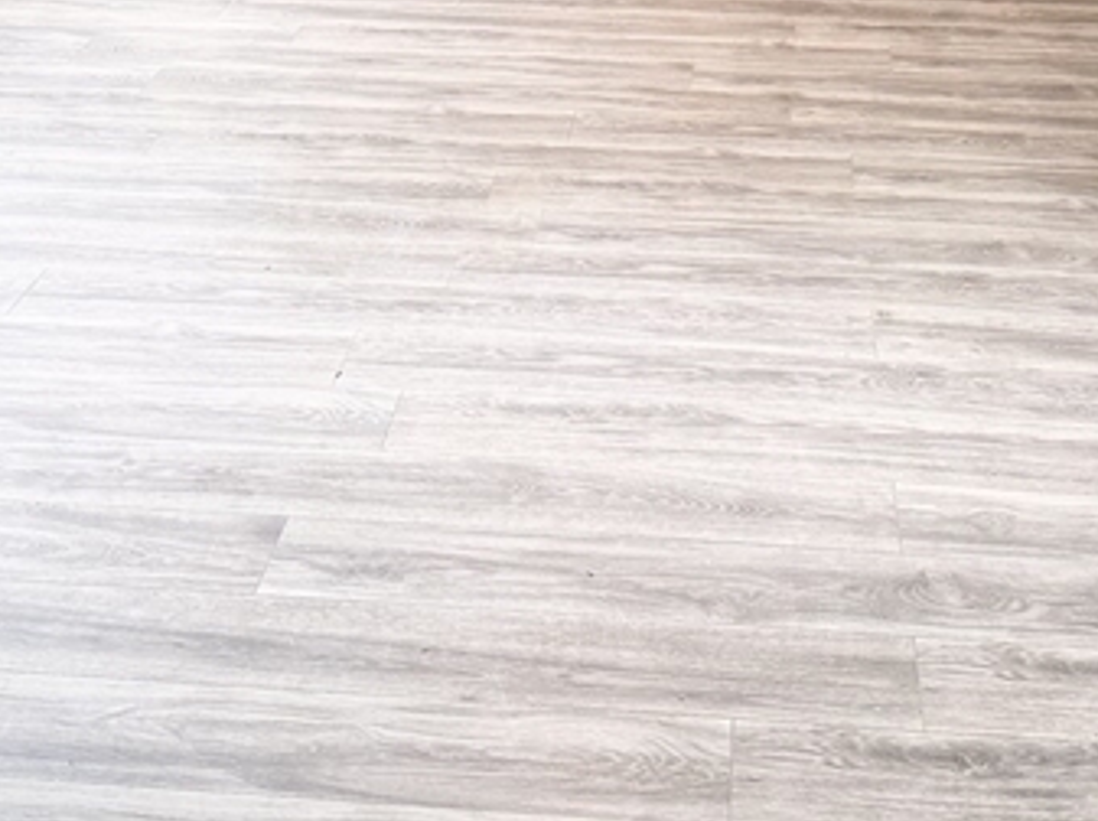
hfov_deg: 26.7
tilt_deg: -9.9
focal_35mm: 73
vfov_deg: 19.0
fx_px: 2313
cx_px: 596
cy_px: -156
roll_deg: -0.8
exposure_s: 1/120
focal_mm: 6.76
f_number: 1.78
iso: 200
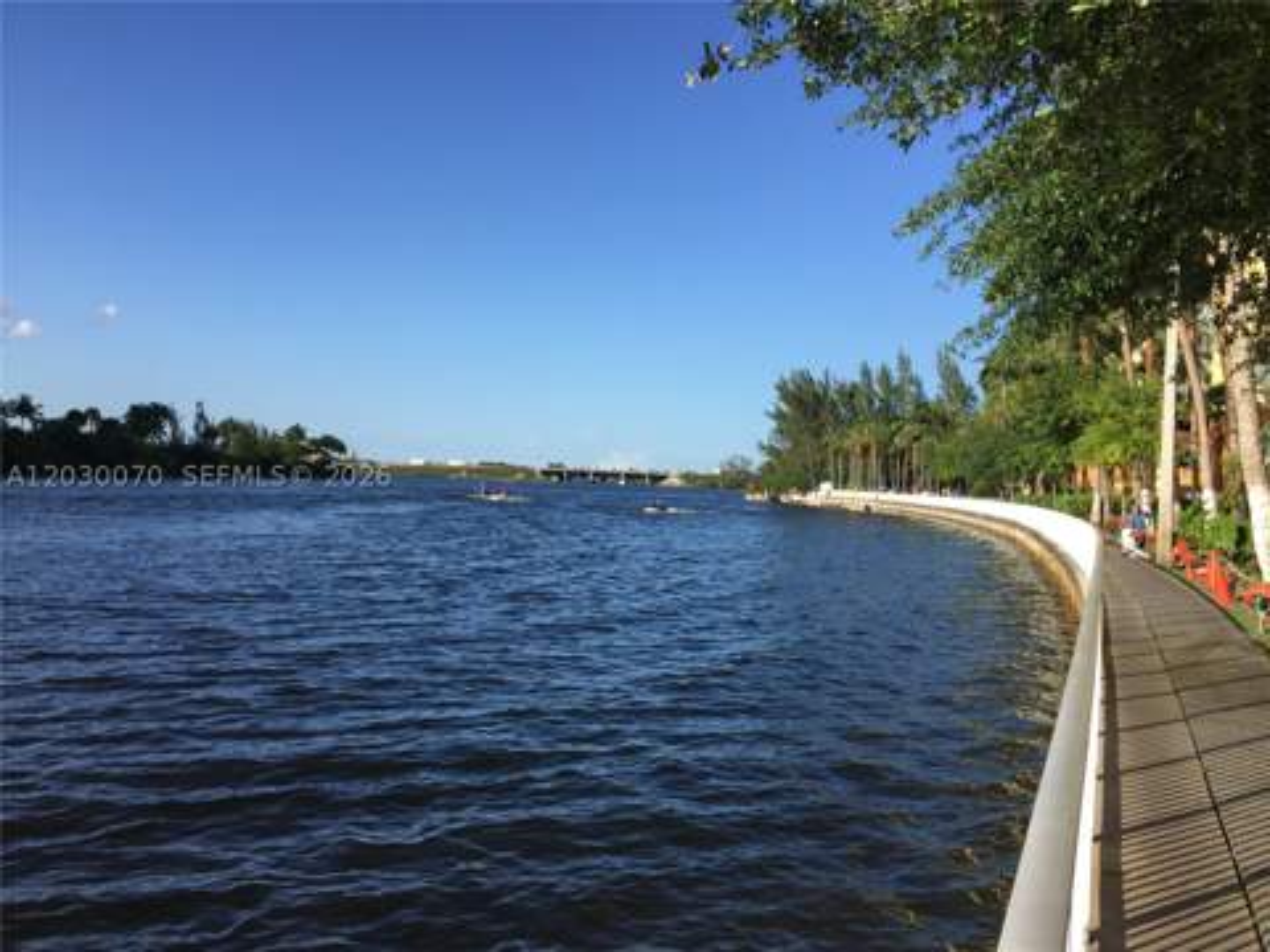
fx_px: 1064
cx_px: 635
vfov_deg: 48.2
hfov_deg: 61.7
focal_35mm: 29
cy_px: 476
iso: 32
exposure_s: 1/1364
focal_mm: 4.15
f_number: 2.2
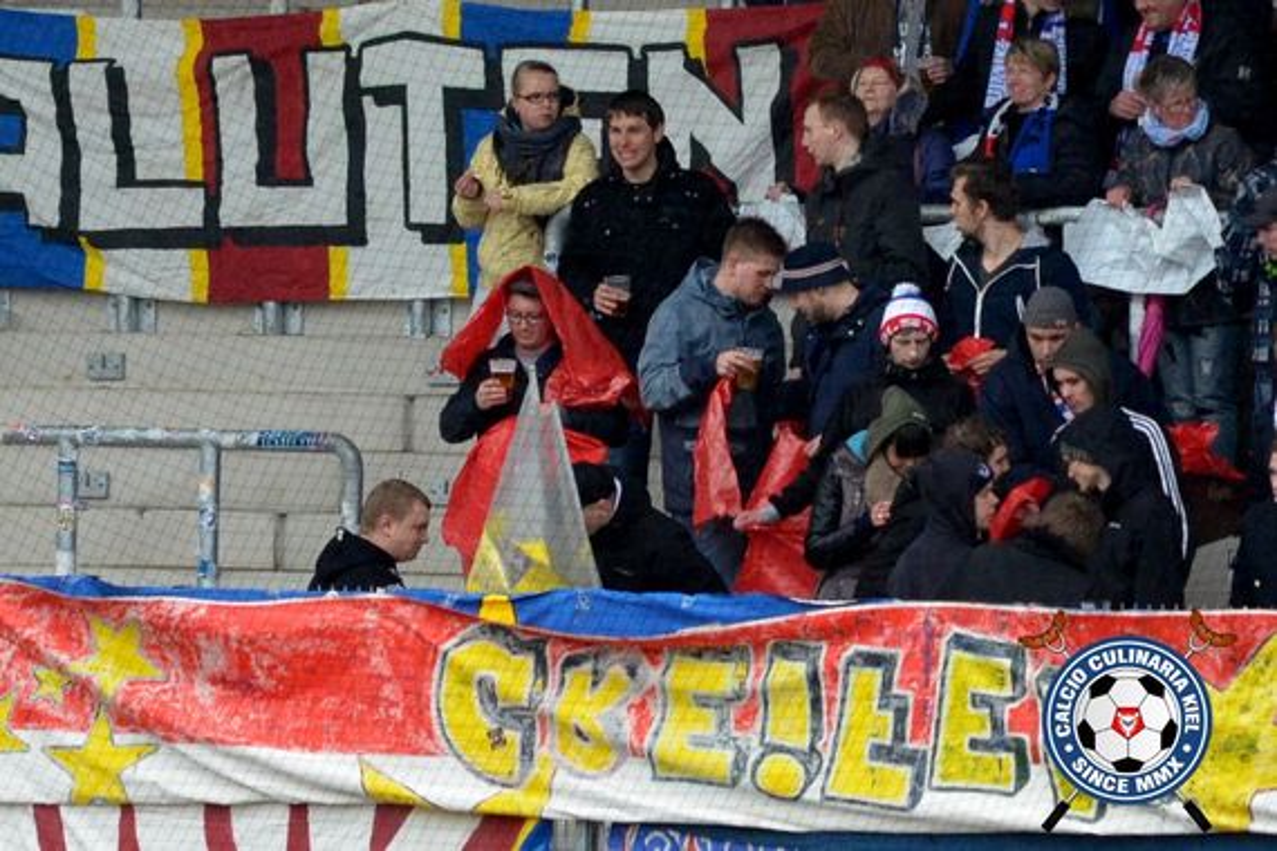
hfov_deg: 10.5
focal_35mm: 195
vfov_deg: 7.0
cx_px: 638
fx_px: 6917
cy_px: 426
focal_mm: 130
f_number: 5
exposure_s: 1/1250
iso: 1250
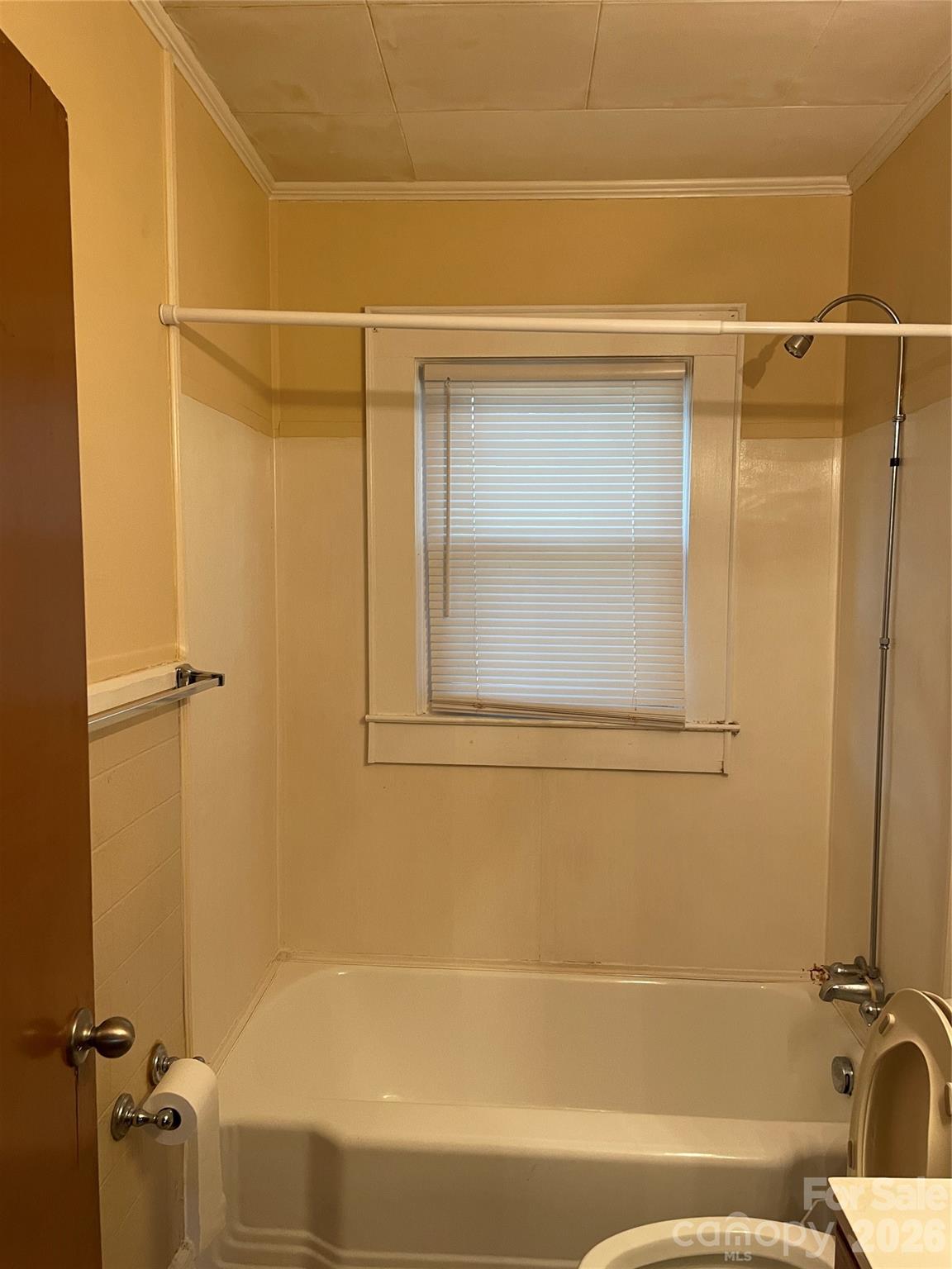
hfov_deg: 53.1
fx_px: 953
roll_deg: -0.1
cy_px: 634
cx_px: 476
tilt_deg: -3.0
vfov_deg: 67.3
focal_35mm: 26
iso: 100
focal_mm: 4.2
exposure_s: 1/60
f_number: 1.6
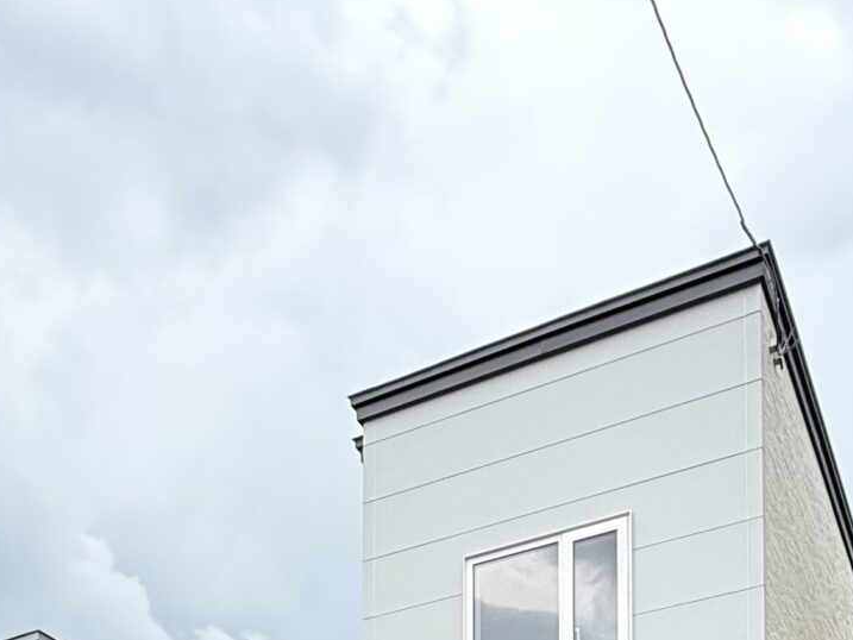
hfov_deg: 38.2
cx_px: 404
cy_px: 1134
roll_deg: -0.7
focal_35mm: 50
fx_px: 1232
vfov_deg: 20.8
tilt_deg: +2.1
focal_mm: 2.22
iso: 50
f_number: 2.2
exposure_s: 1/363
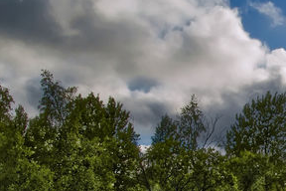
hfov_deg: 22.9
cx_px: 366
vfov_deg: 16.4
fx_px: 632
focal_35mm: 80
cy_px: 232
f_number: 22
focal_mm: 17
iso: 200
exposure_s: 1/125
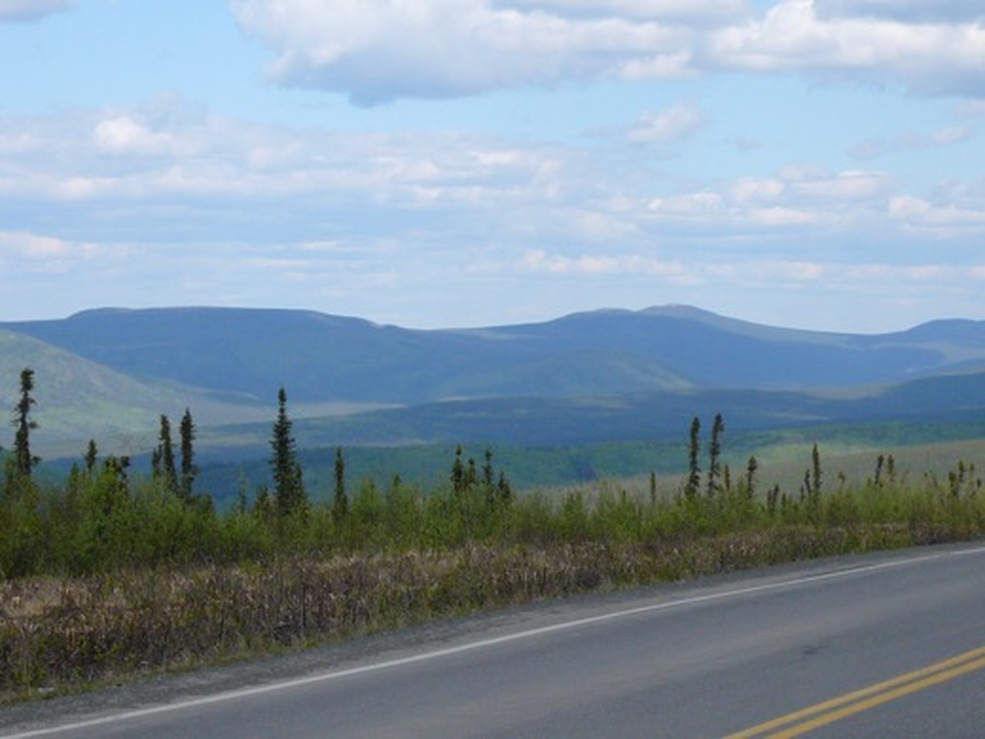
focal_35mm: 102
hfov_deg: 19.3
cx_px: 492
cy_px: 370
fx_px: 2902
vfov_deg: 14.5
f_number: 4.3
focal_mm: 11.2
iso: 100
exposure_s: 1/800
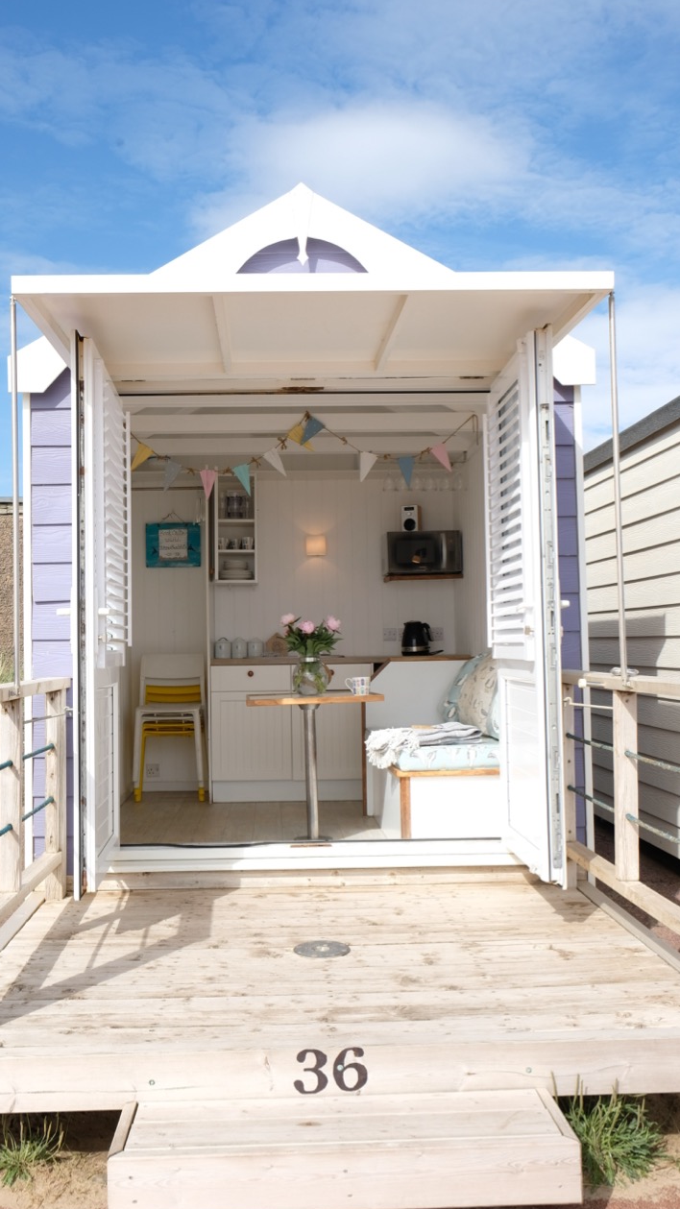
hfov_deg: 35.6
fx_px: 1058
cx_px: 302
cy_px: 605
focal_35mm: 33
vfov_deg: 59.5
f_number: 8
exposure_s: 1/350
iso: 200
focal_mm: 20.5
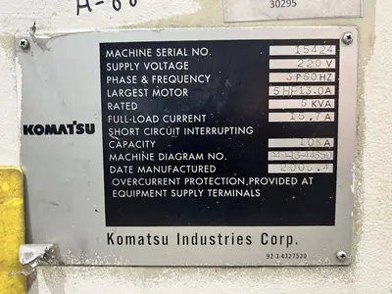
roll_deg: -0.6
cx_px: 196
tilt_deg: -5.3
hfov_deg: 67.3
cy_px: 147
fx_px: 294
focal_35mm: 26
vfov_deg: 53.1
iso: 200
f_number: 1.5
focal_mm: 5.7
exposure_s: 1/60
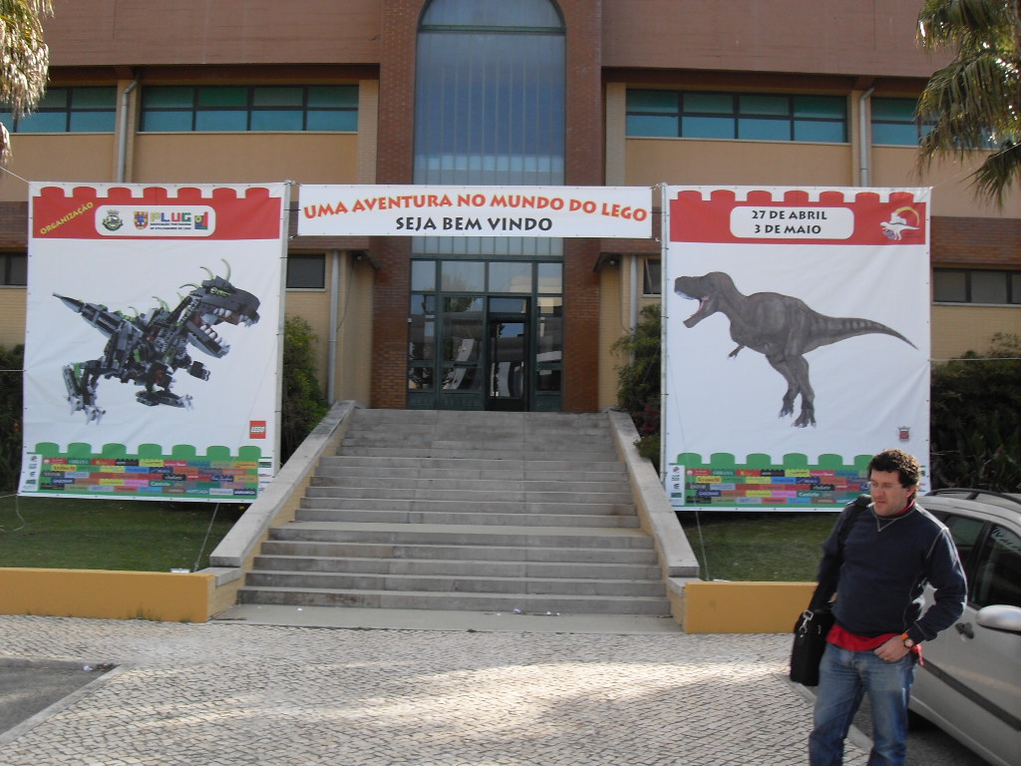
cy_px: 383
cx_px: 510
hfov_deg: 50.1
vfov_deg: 38.7
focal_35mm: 37
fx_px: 1091
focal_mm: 6.3
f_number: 8.9
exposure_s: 1/45
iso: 80
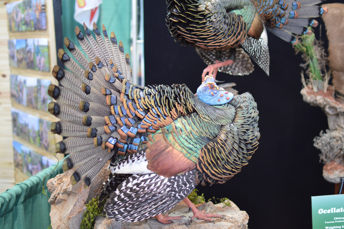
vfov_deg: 25.7
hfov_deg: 37.9
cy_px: 114
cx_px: 172
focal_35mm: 52
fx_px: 501
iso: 400
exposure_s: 1/60
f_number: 2
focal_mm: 35
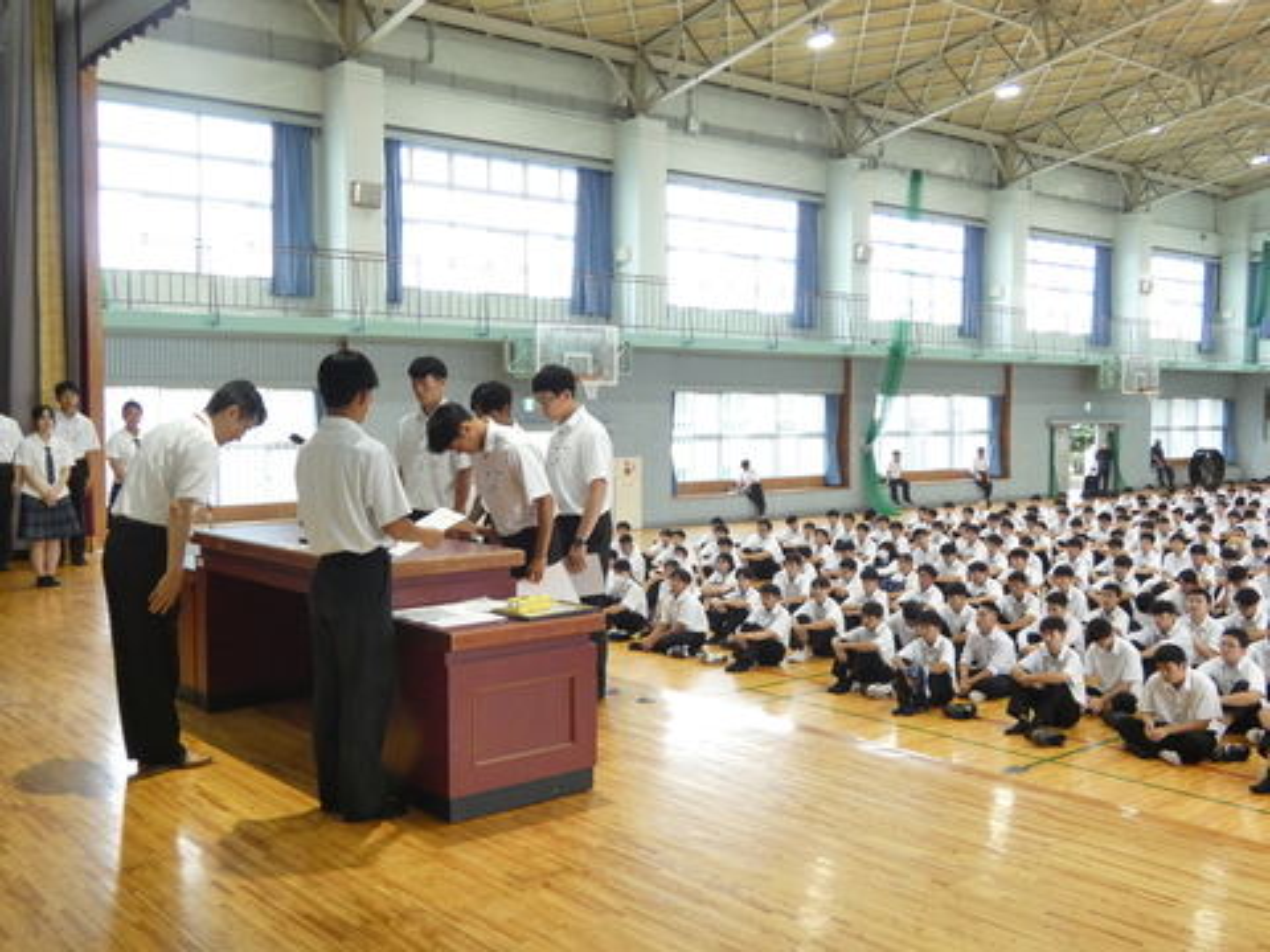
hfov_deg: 52.6
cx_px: 635
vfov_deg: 40.7
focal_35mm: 35
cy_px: 476
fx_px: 1284
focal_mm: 6.2
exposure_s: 1/80
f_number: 3.4
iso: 500
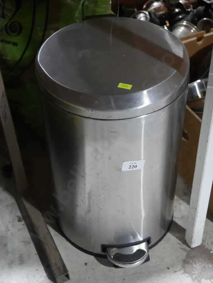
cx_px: 106
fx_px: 508
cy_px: 142
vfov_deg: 31.2
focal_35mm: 62
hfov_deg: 23.7
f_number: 5.4
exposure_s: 1/80
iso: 1600
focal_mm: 31
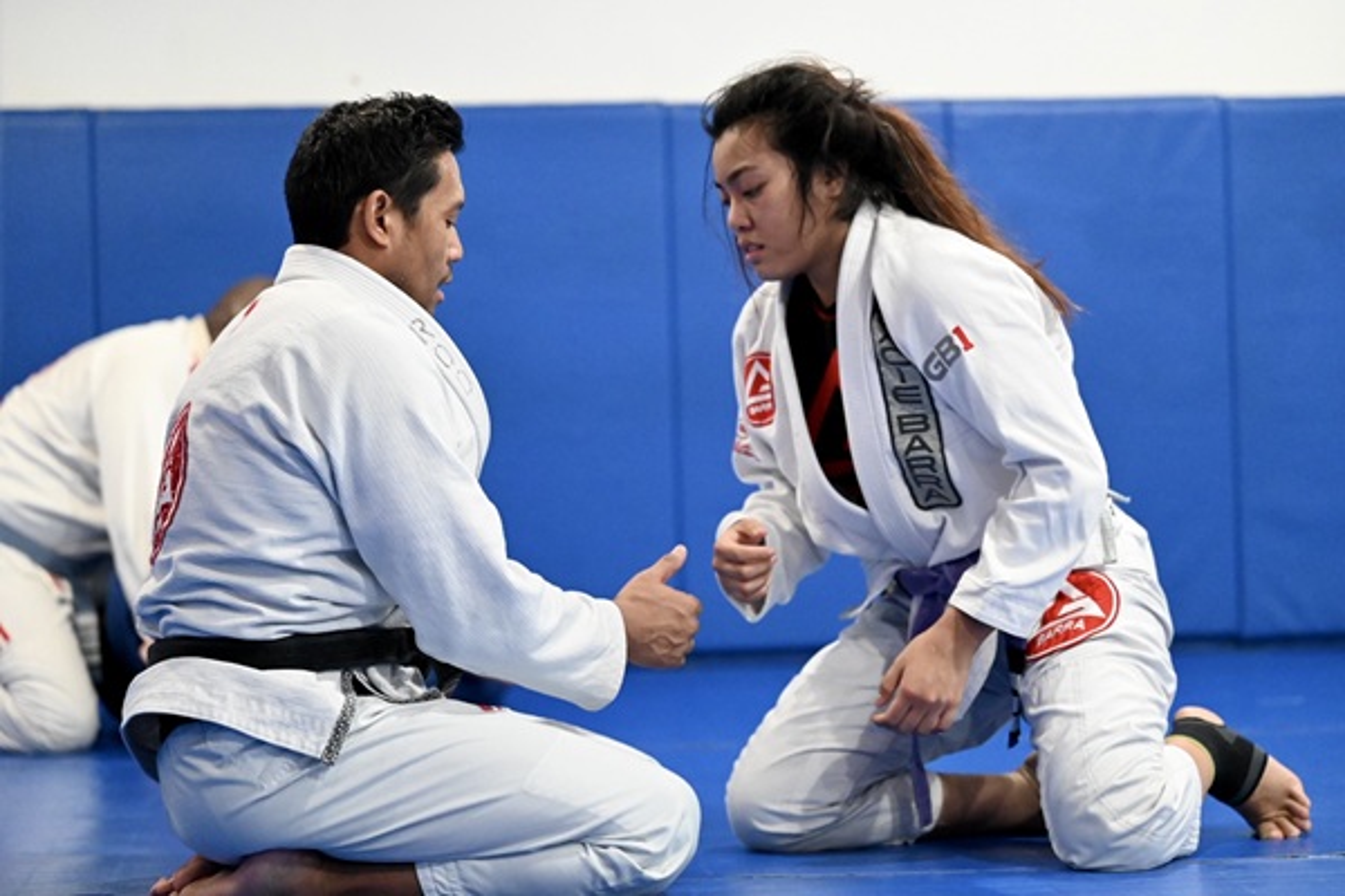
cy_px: 448
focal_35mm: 92
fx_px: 3437
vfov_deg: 14.9
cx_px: 672
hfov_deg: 22.1
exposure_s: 1/640
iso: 16000
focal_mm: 92
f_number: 2.8
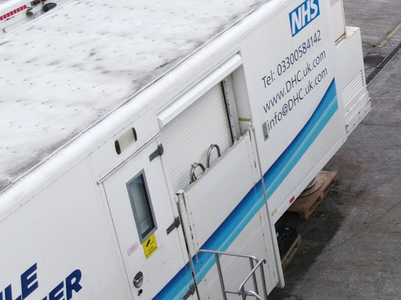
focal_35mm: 77
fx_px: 892
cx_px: 602
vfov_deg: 19.0
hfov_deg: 21.3
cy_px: 78
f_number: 2.8
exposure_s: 1/180
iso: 100
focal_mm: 4.5
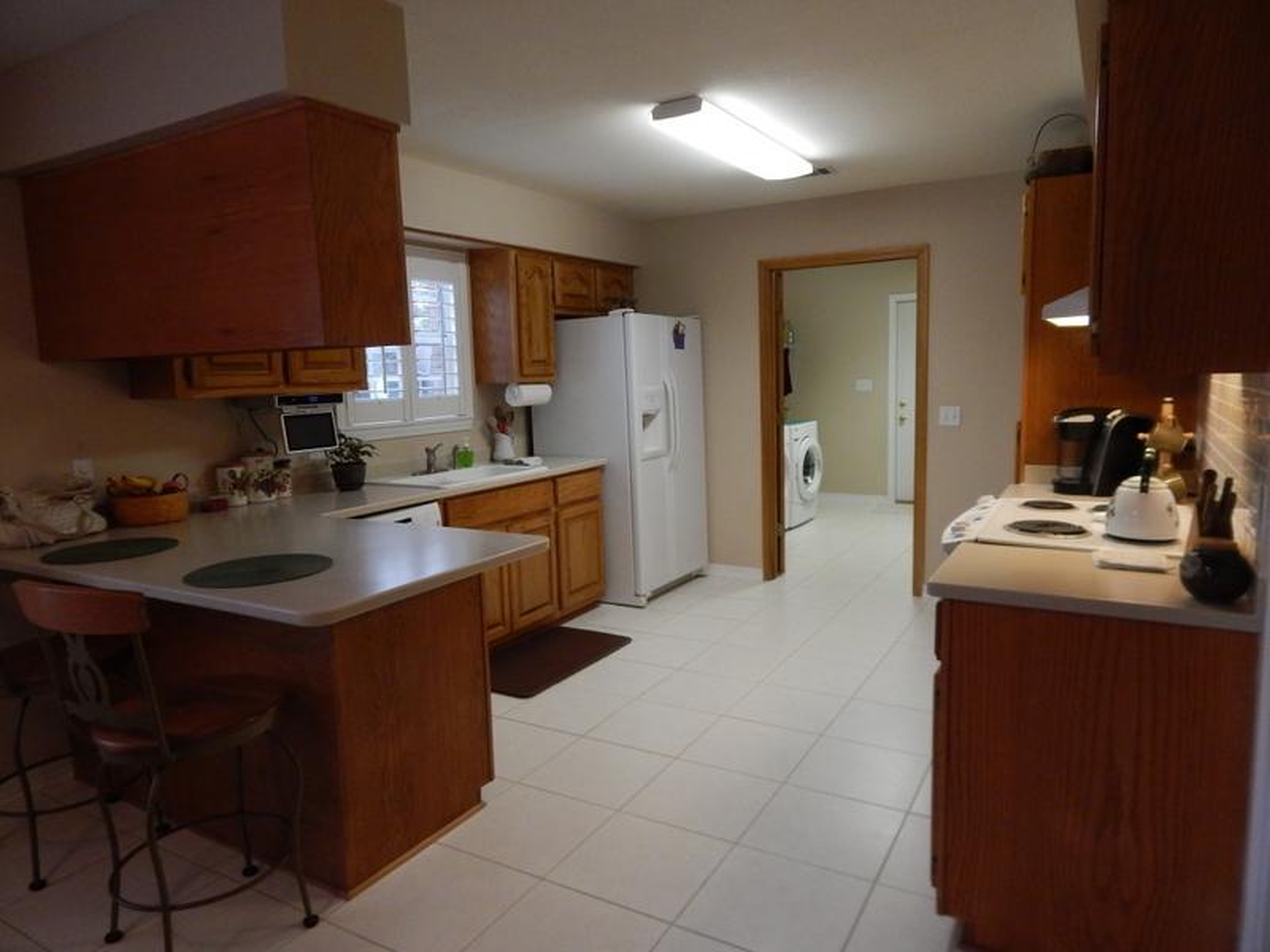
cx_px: 635
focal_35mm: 22
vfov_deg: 61.1
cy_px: 476
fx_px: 807
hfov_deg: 76.4
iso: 400
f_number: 3
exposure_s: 1/80
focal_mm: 4
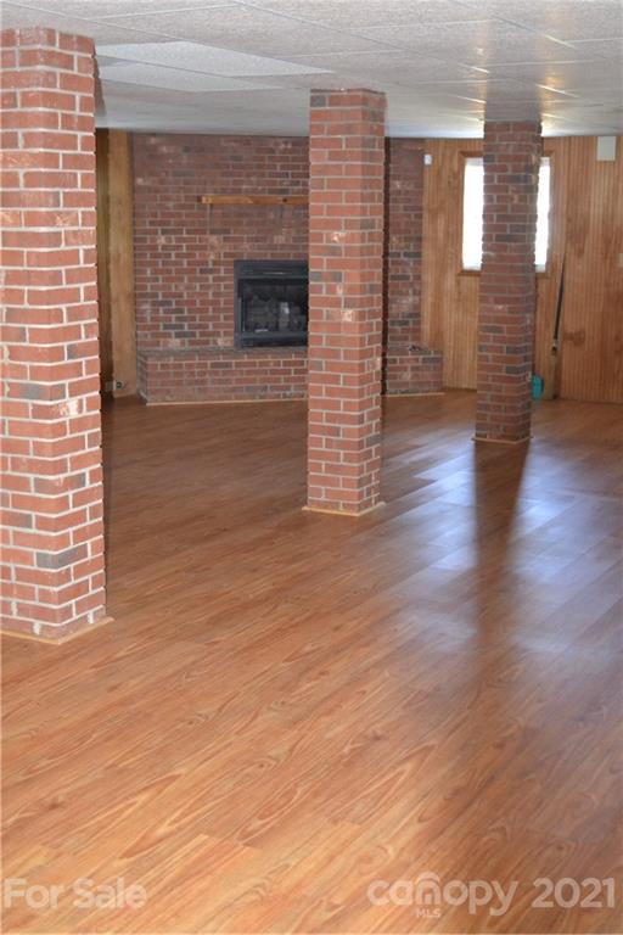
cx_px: 312
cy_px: 468
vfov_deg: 41.1
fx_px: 1246
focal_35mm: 48
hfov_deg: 28.1
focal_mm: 32
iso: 3200
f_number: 4.8
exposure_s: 1/60
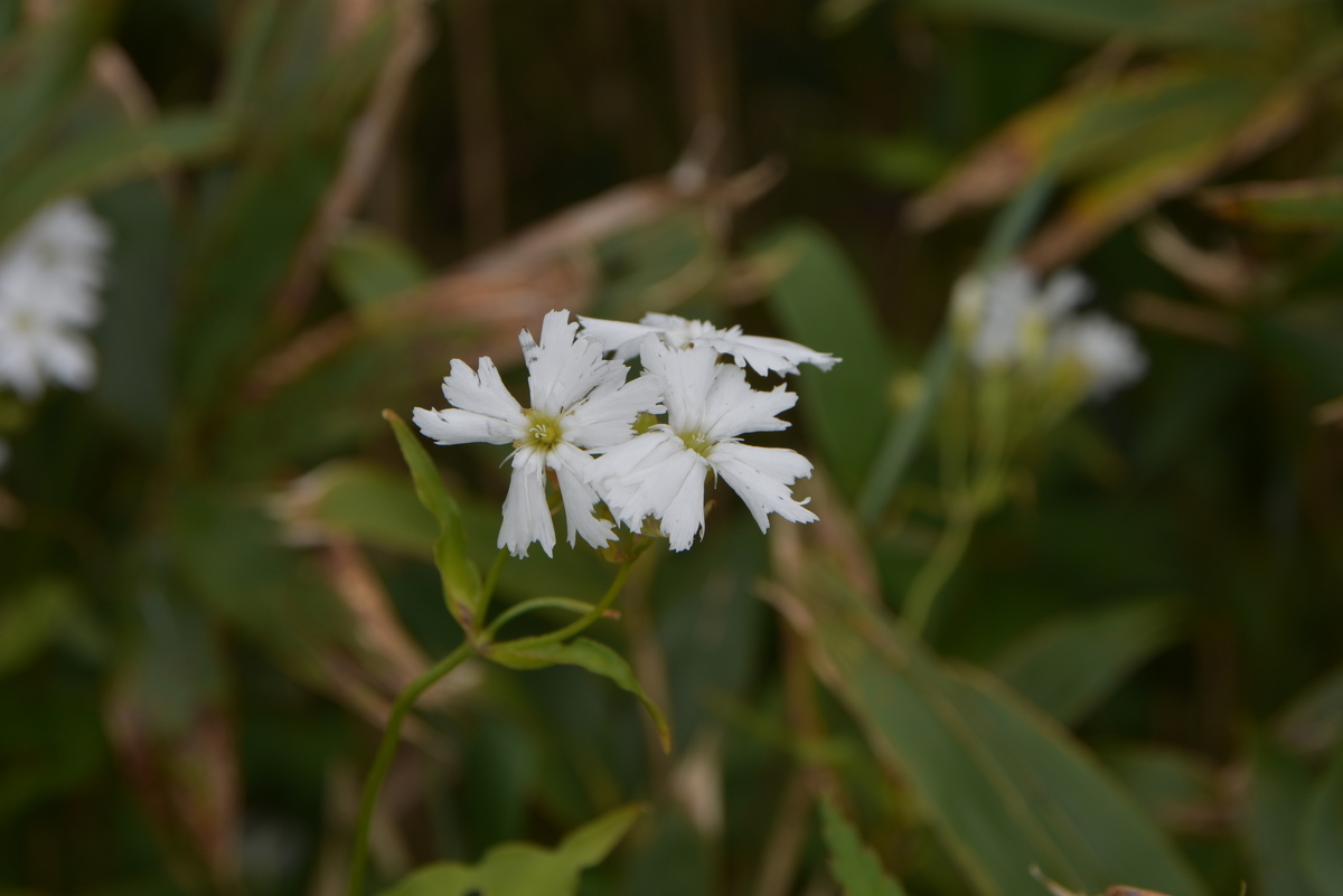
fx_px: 3918
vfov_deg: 13.1
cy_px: 448
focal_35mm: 105
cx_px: 672
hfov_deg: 19.4
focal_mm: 70
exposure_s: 1/800
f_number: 7.1
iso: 125
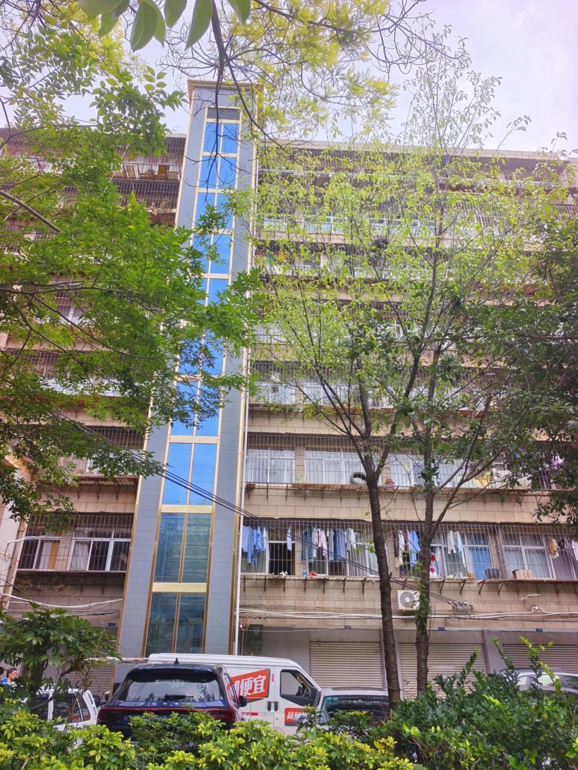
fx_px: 512
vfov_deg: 73.9
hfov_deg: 58.9
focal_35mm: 23
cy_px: 385
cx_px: 289
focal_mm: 5.6
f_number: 1.57
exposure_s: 1/944
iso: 71
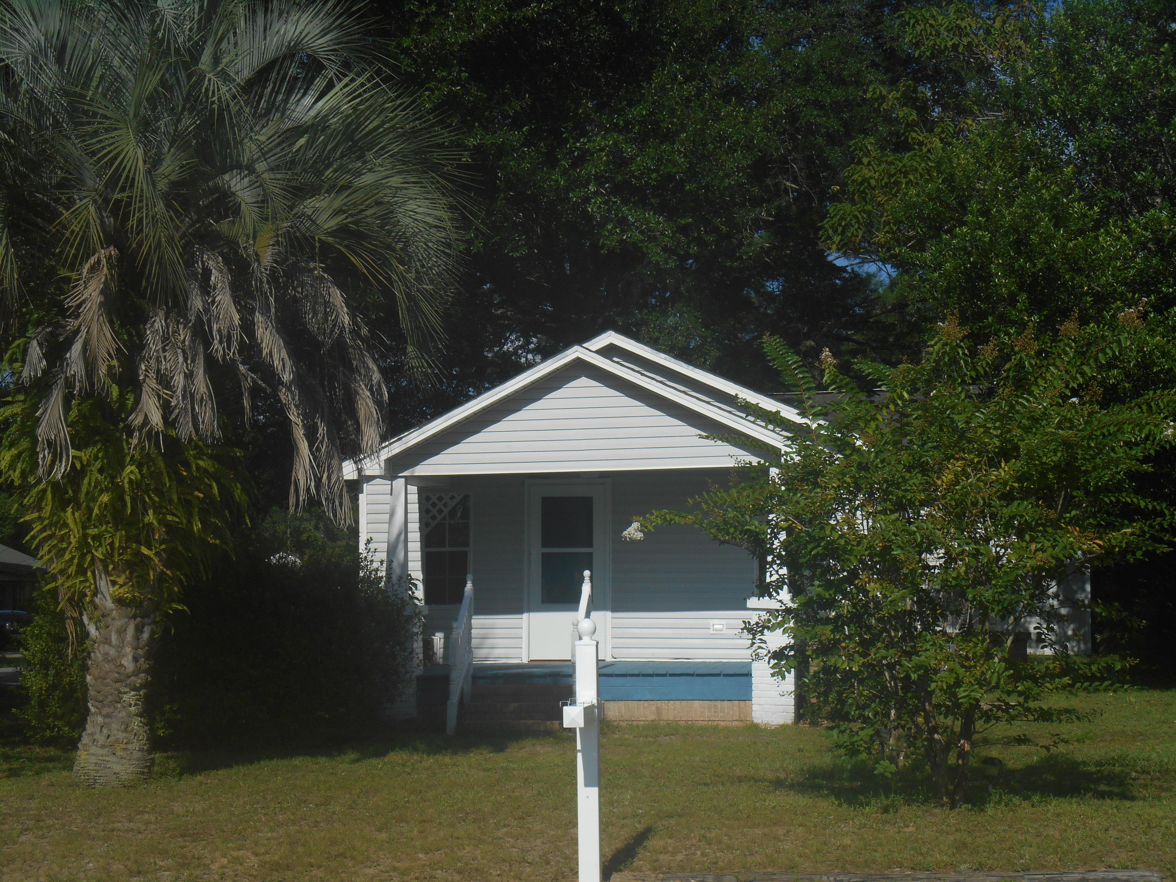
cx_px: 588
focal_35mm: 61
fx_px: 2072
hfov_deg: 31.7
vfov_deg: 24.0
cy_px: 441
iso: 80
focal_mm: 10.9
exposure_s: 1/1250
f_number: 4.4
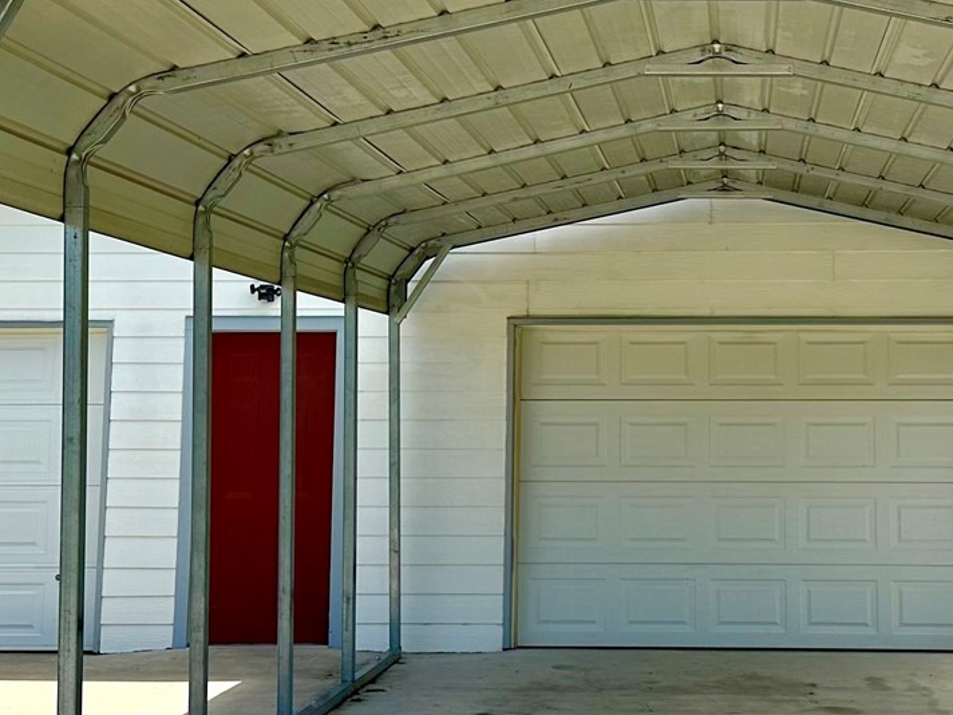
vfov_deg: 21.3
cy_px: 287
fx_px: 1900
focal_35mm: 69
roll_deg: -0.1
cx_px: 661
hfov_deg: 27.9
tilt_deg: +7.1
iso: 80
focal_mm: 6.86
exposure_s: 1/5525
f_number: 1.78
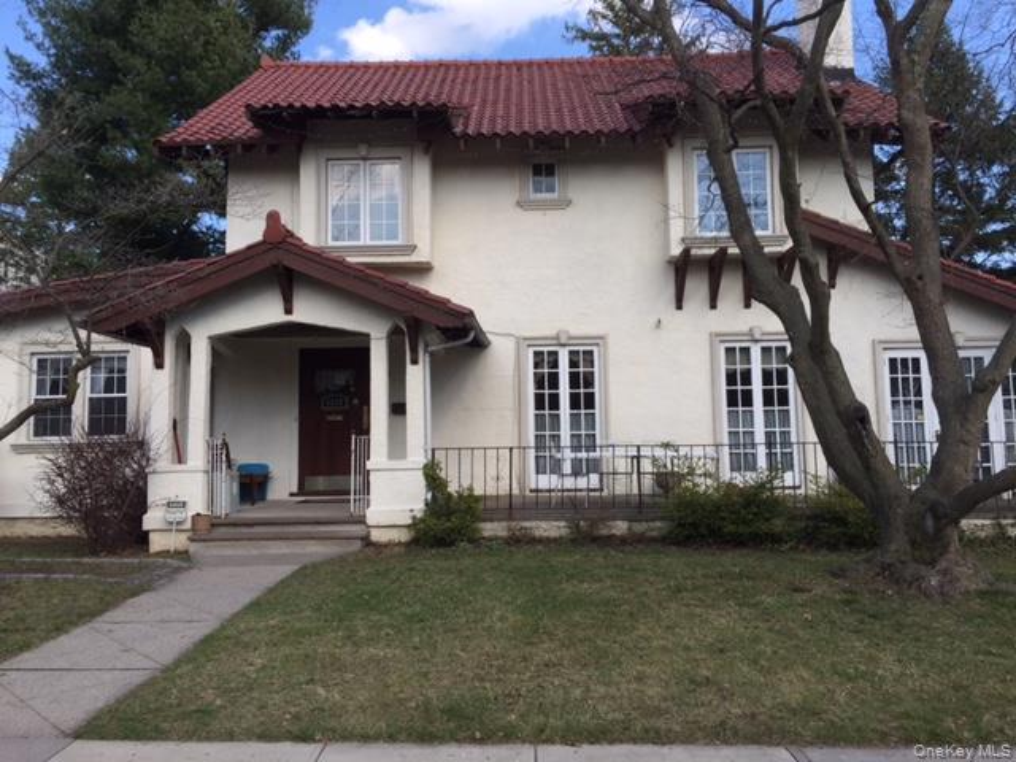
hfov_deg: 61.7
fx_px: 851
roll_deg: +0.2
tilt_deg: +4.7
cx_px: 508
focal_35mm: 29
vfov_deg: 48.2
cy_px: 381
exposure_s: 1/807
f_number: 2.2
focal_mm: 4.15
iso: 32
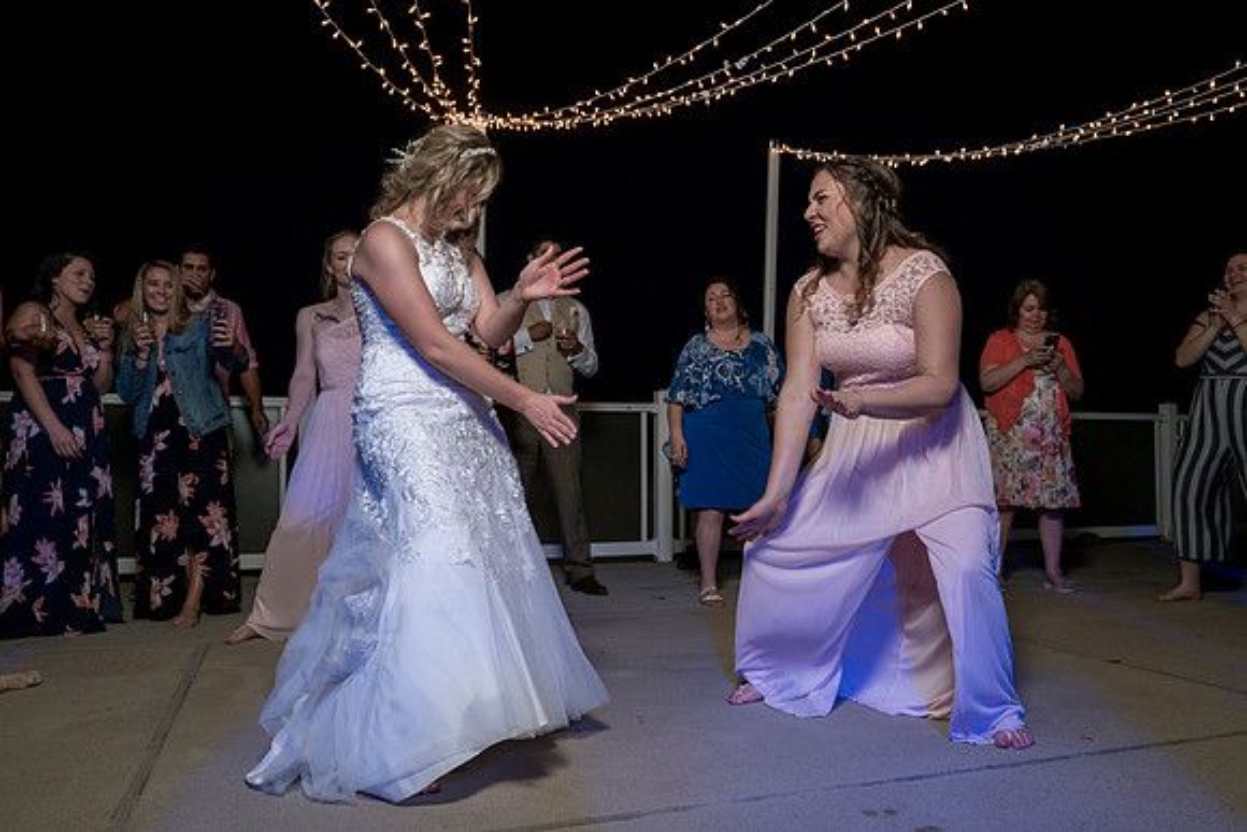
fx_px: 978
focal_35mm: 28
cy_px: 457
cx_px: 648
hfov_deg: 65.0
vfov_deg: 46.0
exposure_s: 1/100
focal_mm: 24
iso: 2000
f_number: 5.6
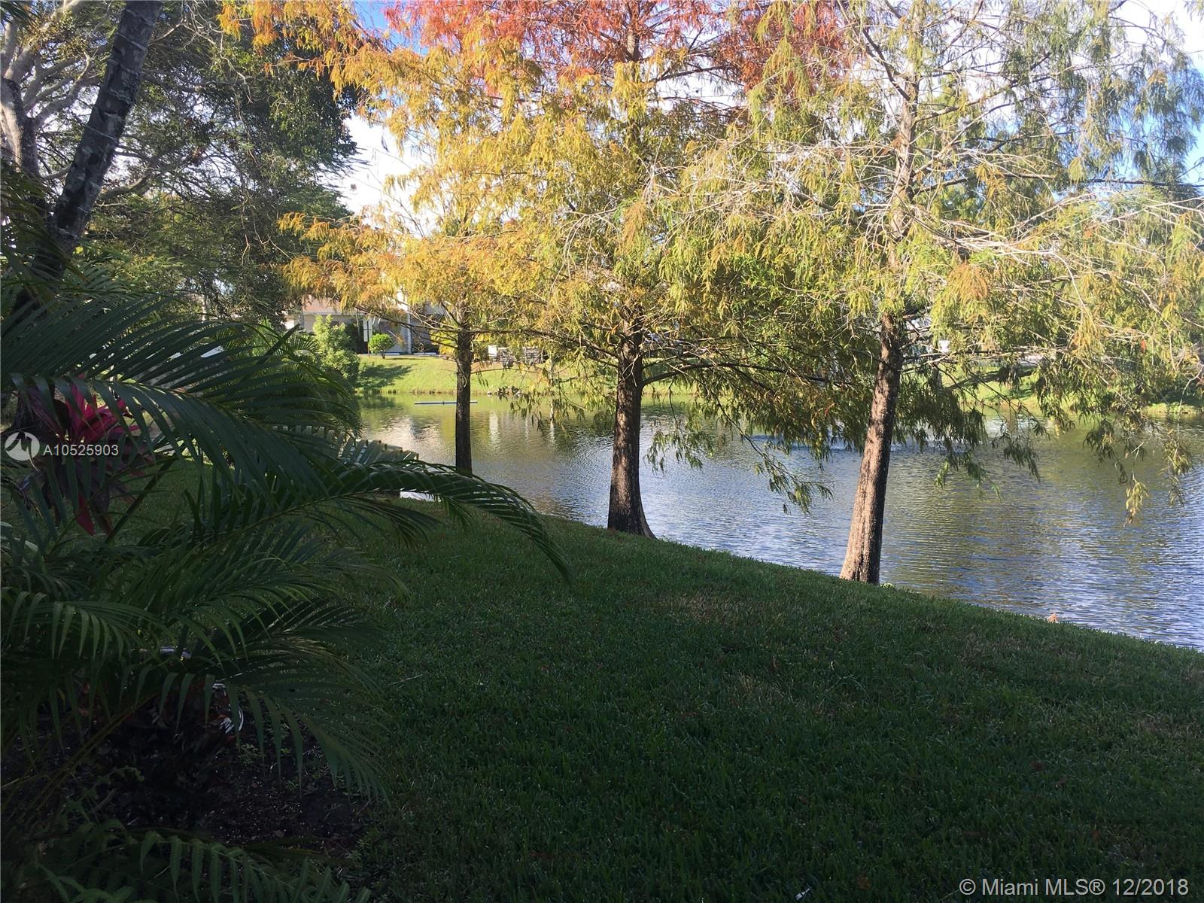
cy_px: 452
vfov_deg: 48.2
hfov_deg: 61.7
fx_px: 1009
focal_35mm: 29
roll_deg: +0.5
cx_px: 602
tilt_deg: -4.4
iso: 25
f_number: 2.2
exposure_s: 1/430
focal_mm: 4.15
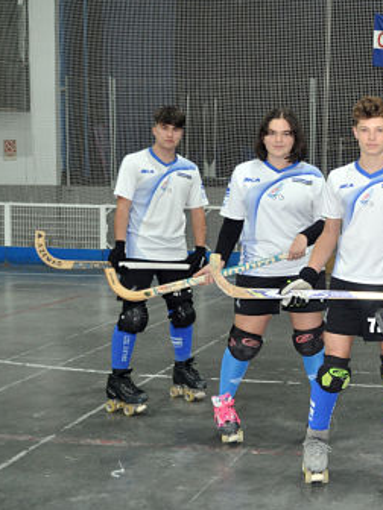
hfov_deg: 23.4
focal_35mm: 57
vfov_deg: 33.8
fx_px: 841
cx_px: 461
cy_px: 257
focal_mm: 20
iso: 800
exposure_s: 1/60
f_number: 3.5
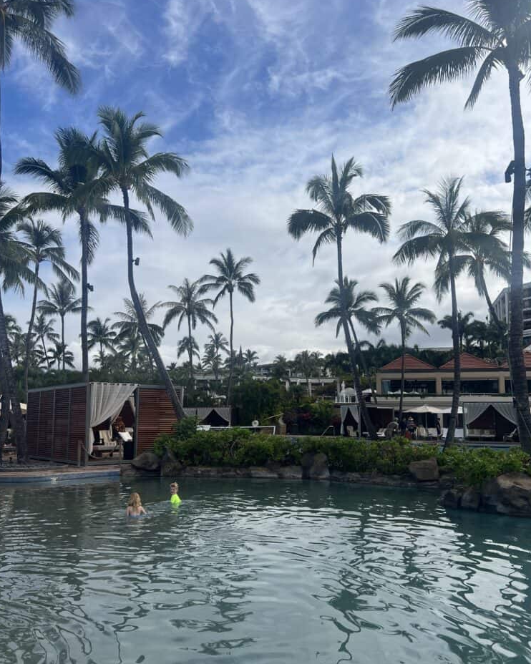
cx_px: 268
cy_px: 346
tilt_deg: +7.1
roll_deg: -1.2
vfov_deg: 62.2
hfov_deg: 51.5
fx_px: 550
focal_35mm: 28
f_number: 1.5
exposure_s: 1/6579
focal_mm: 5.7
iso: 50
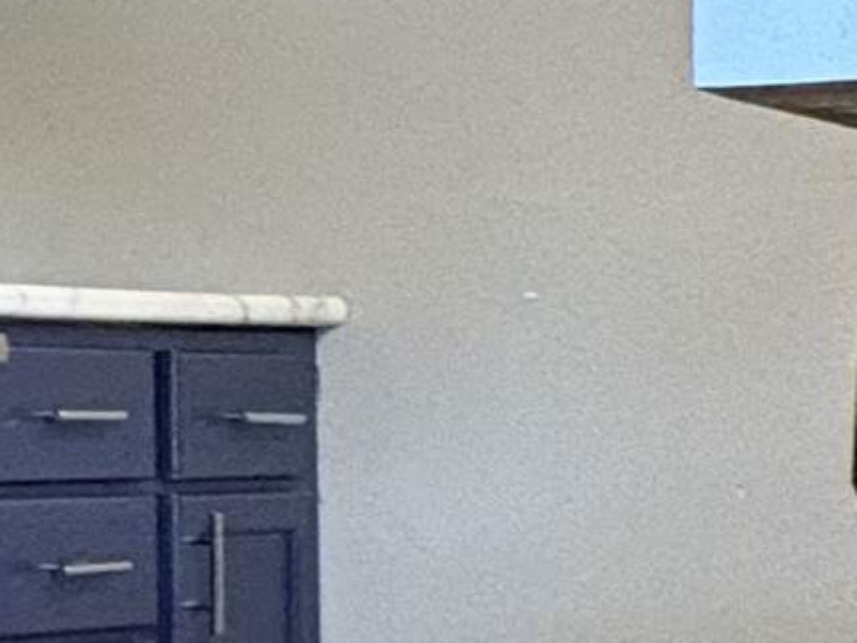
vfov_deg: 14.8
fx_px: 2477
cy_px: 356
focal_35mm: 100
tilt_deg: +1.6
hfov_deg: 11.9
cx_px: -1598
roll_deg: +0.8
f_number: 2.2
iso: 640
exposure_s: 1/40
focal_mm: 2.22
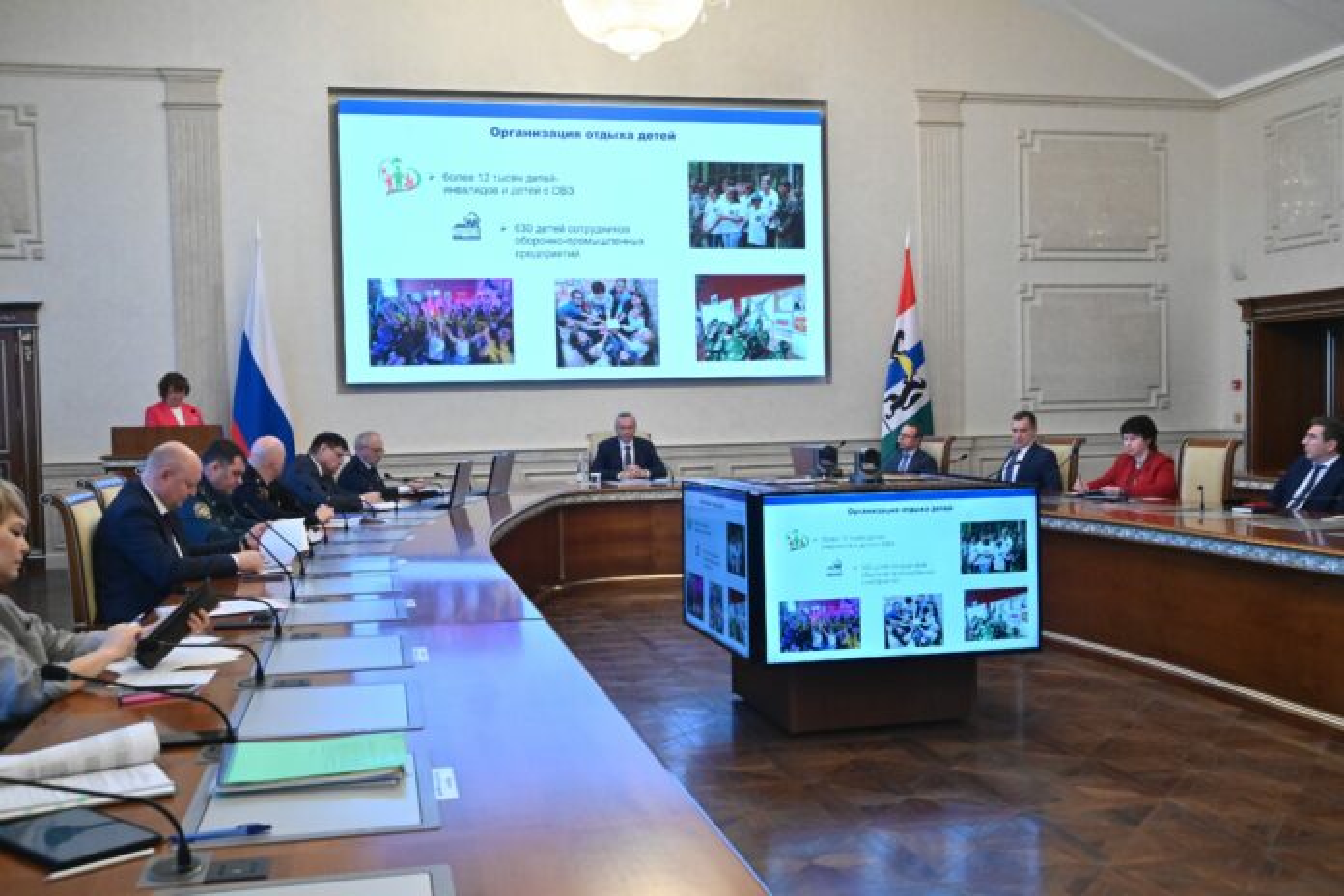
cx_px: 672
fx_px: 1307
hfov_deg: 54.4
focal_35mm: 35
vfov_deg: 37.9
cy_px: 448
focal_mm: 35
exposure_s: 1/160
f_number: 13
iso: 6400
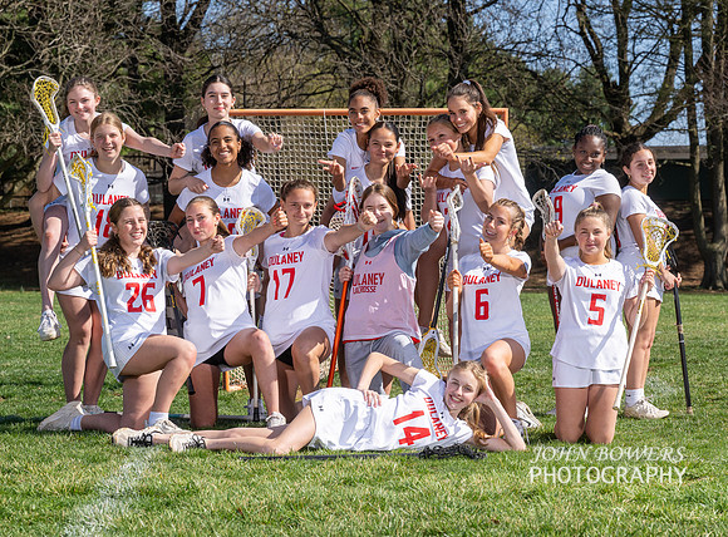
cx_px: 433
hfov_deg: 19.7
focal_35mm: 100
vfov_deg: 14.6
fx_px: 2091
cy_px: 302
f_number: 6.3
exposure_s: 1/640
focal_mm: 71
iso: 100
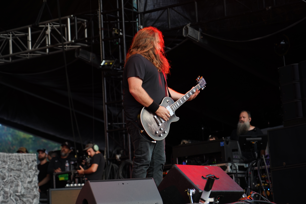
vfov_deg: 13.0
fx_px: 892
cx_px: 153
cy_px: 102
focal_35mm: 105
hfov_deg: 19.5
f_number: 4
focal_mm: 105
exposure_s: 1/125
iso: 320
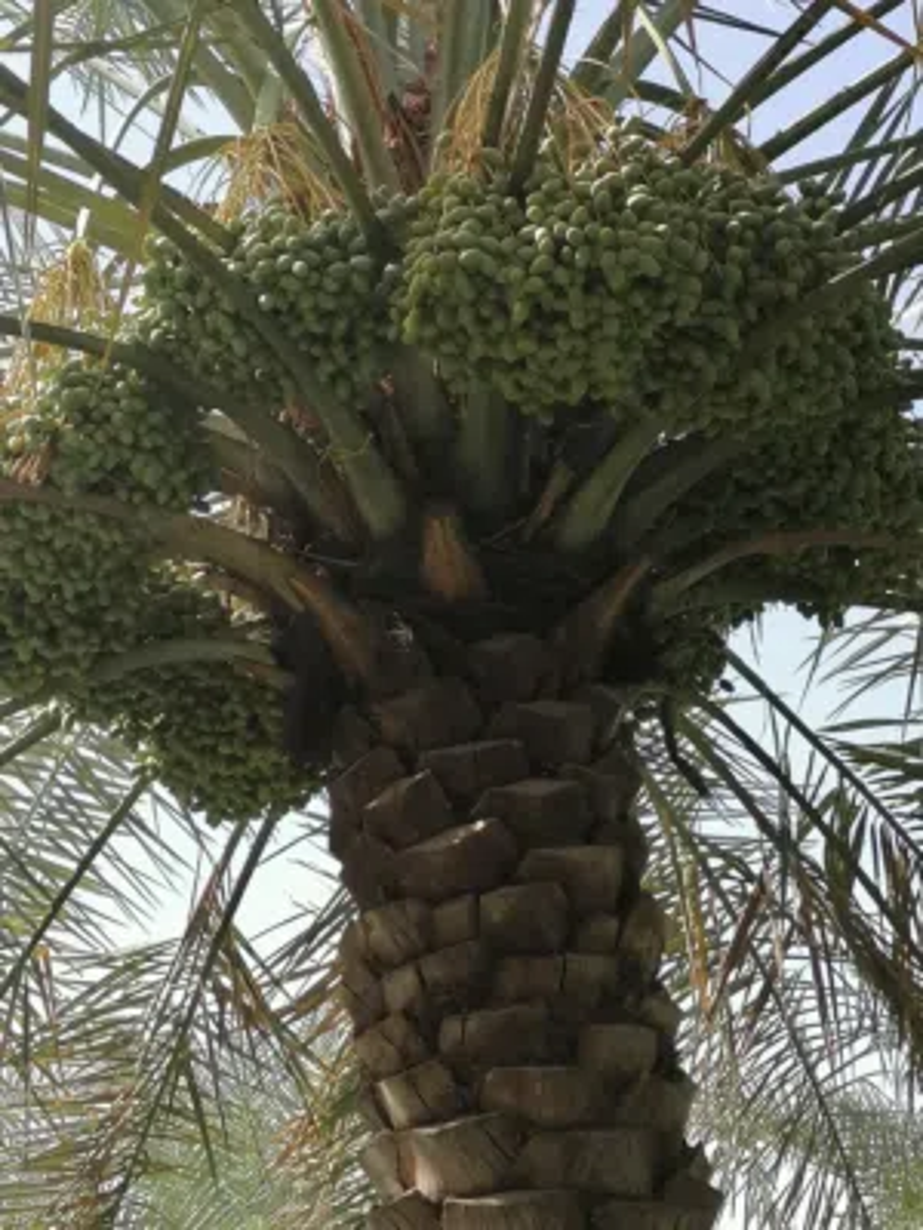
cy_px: 615
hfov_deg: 20.7
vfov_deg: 27.4
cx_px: 462
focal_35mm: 71
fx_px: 2524
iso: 50
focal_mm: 5.3
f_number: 1.8
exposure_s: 1/483
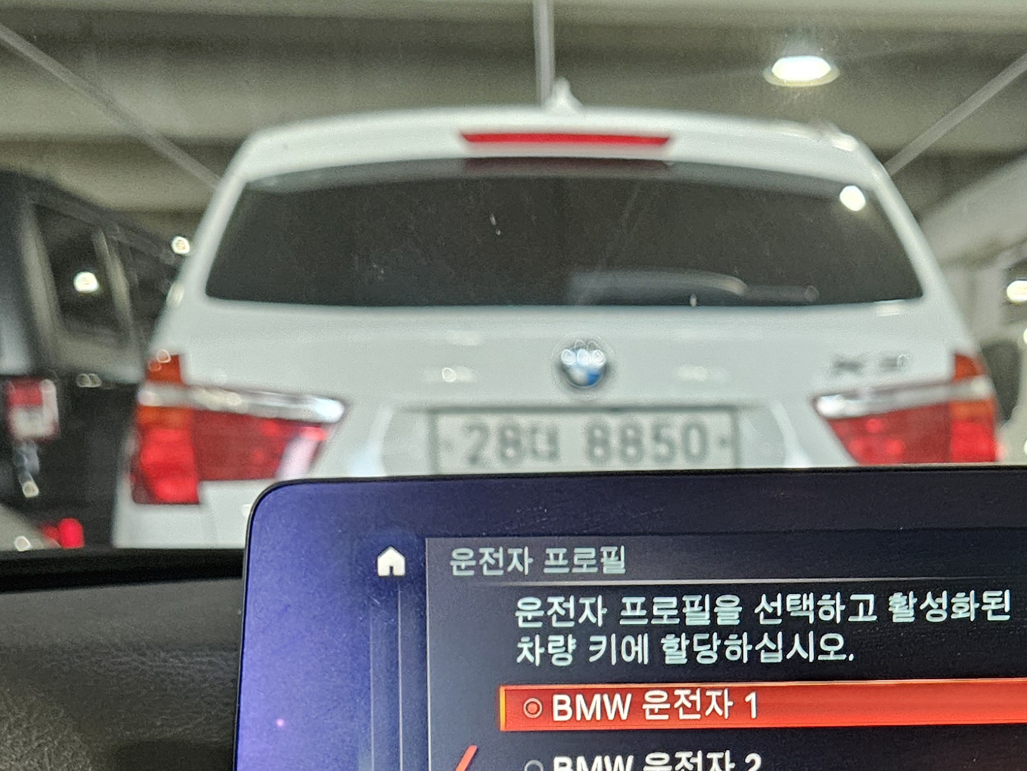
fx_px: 1691
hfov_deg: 32.8
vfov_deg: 24.1
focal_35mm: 57
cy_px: 840
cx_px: 834
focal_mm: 5.4
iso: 500
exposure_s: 1/34.8
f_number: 1.8
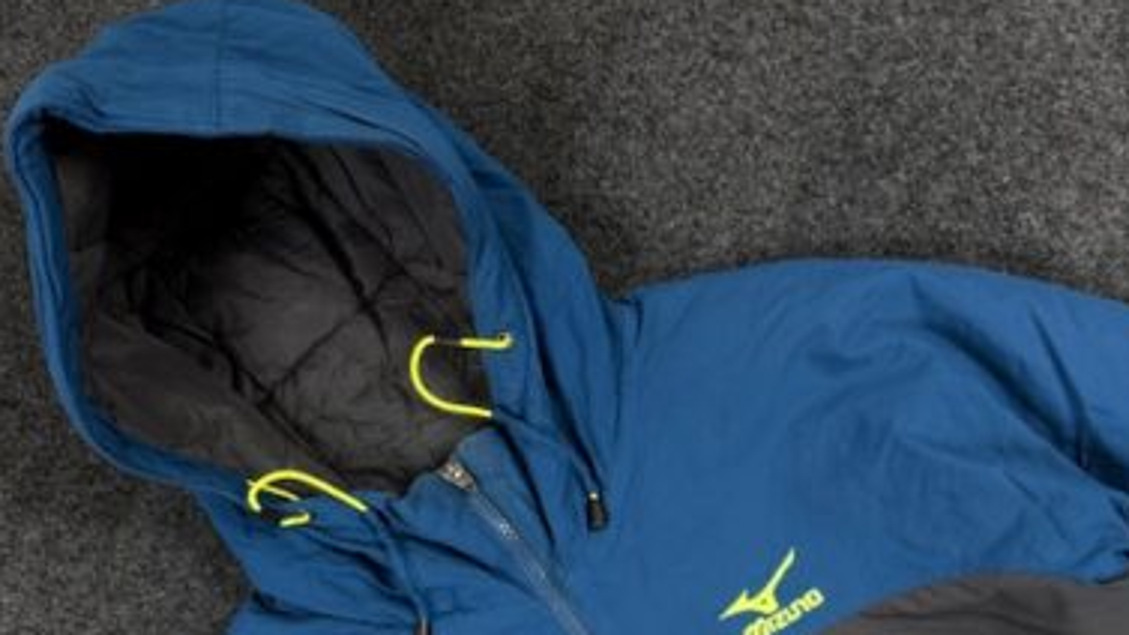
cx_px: 572
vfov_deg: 29.4
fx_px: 1108
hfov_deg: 54.0
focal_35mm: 37
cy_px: 666
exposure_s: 1/100
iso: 200
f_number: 1.78
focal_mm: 6.76
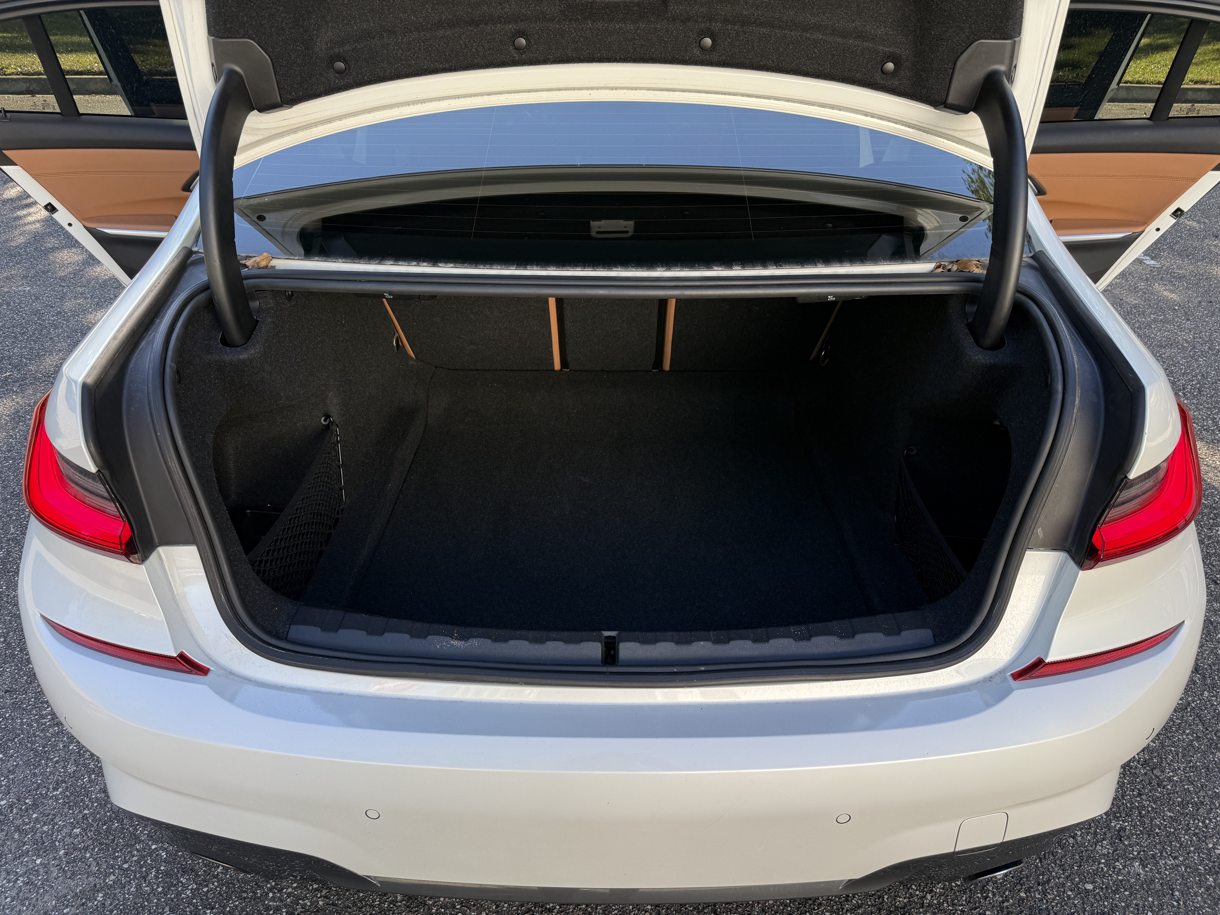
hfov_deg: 71.6
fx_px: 846
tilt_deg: -30.2
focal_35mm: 24
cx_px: 610
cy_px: 458
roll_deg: -0.1
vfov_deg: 56.8
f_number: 1.78
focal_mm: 6.76
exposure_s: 1/470
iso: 80
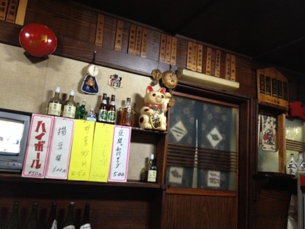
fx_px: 309
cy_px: 114
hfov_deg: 52.6
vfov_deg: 40.7
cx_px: 152
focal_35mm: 35
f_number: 2.4
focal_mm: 4.28
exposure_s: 1/20
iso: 400
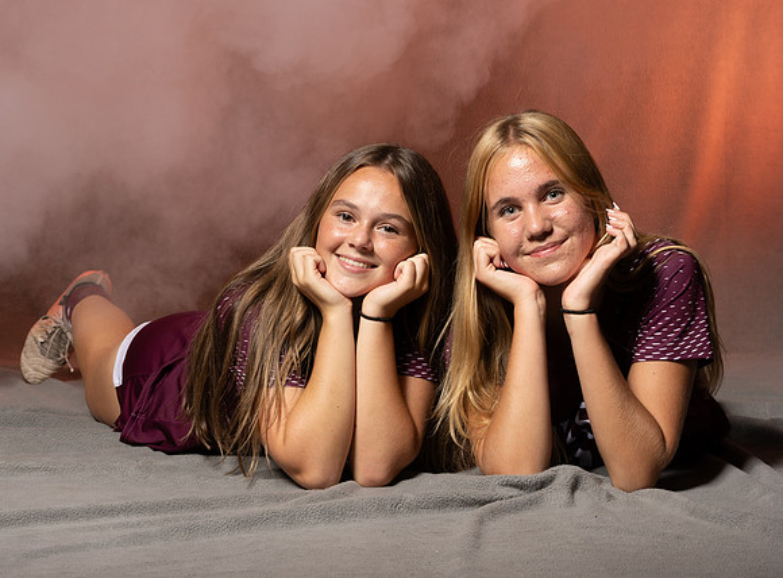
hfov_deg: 18.3
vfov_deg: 13.5
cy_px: 250
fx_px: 2436
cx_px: 431
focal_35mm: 108
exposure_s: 1/200
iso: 80
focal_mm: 60
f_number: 10
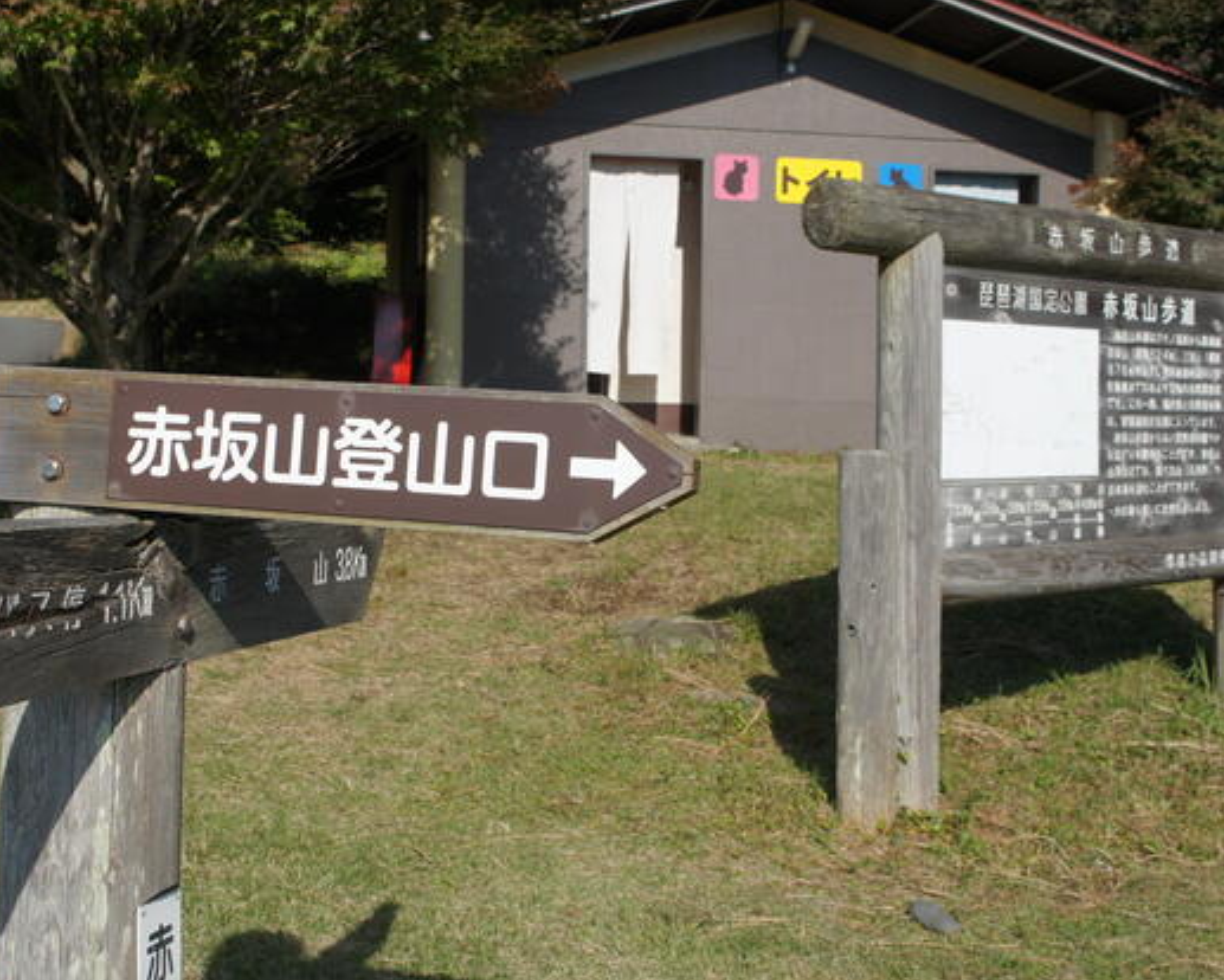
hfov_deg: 38.0
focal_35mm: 49
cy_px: 454
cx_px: 561
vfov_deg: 30.8
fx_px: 1776
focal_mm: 24
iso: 200
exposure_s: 1/800
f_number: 6.3
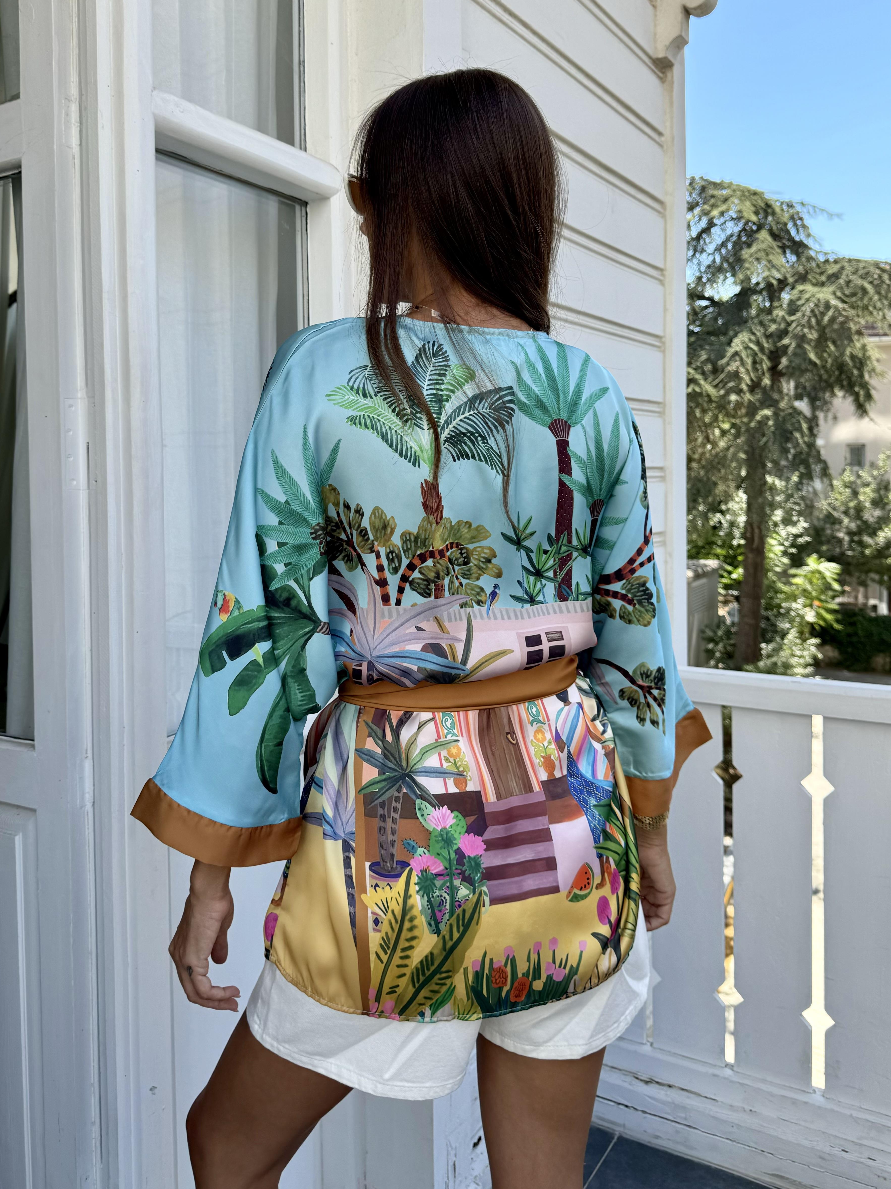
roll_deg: -0.5
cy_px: 504
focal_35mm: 29
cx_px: 423
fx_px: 995
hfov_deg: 48.2
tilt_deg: -0.6
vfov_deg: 61.4
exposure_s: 1/1010
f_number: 1.78
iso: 80
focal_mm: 6.76
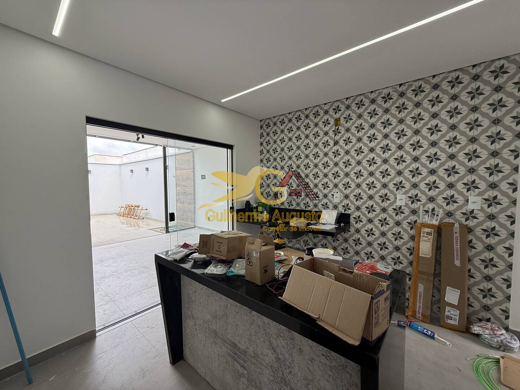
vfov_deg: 85.7
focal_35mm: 14
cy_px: 195
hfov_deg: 102.1
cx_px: 260
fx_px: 210
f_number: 2.2
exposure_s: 1/130
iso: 50
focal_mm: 2.22
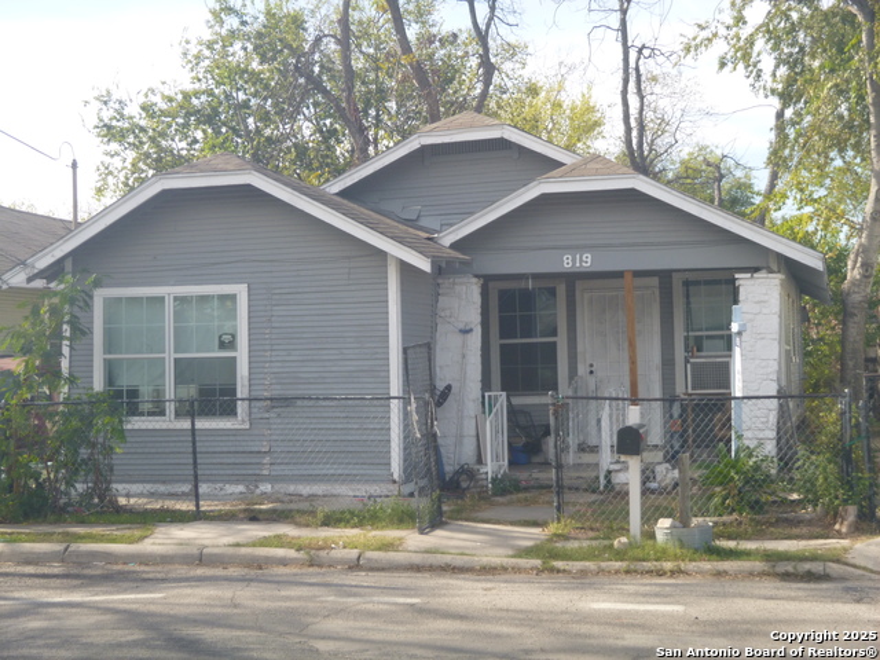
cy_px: 330
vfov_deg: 23.7
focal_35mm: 62
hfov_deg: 31.2
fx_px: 1576
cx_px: 440
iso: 100
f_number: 5.3
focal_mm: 11.1
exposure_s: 1/125
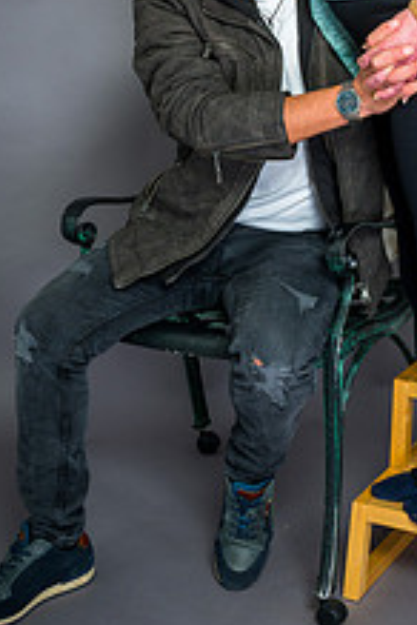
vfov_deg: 27.5
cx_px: 318
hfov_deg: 18.8
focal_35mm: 72
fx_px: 1251
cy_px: 120
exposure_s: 1/100
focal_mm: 35
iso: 200
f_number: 5.6
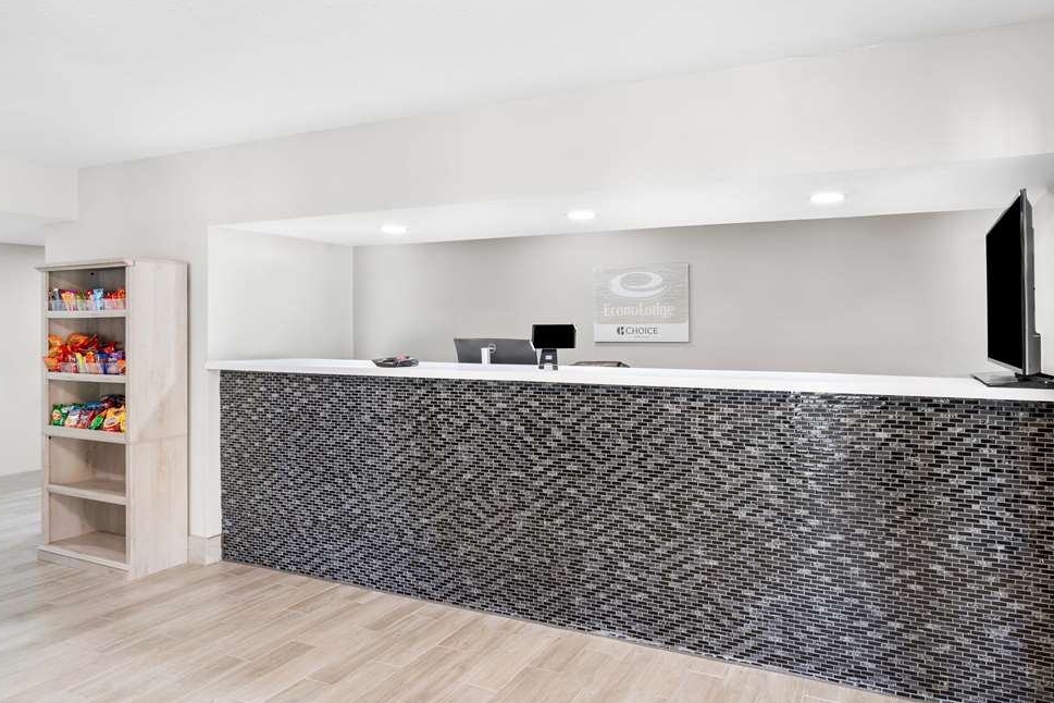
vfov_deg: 64.6
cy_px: 347
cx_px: 549
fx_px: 556
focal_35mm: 19
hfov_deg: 86.9
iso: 100
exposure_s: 2
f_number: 8
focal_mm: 18
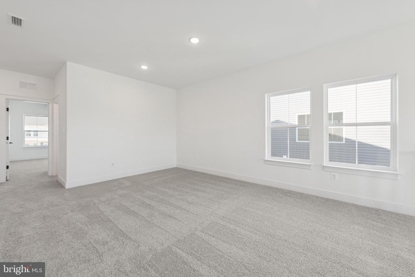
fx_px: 161
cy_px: 138
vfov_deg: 81.2
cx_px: 208
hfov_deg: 104.3
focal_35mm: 14
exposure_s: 1/8
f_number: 8
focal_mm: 14
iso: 64
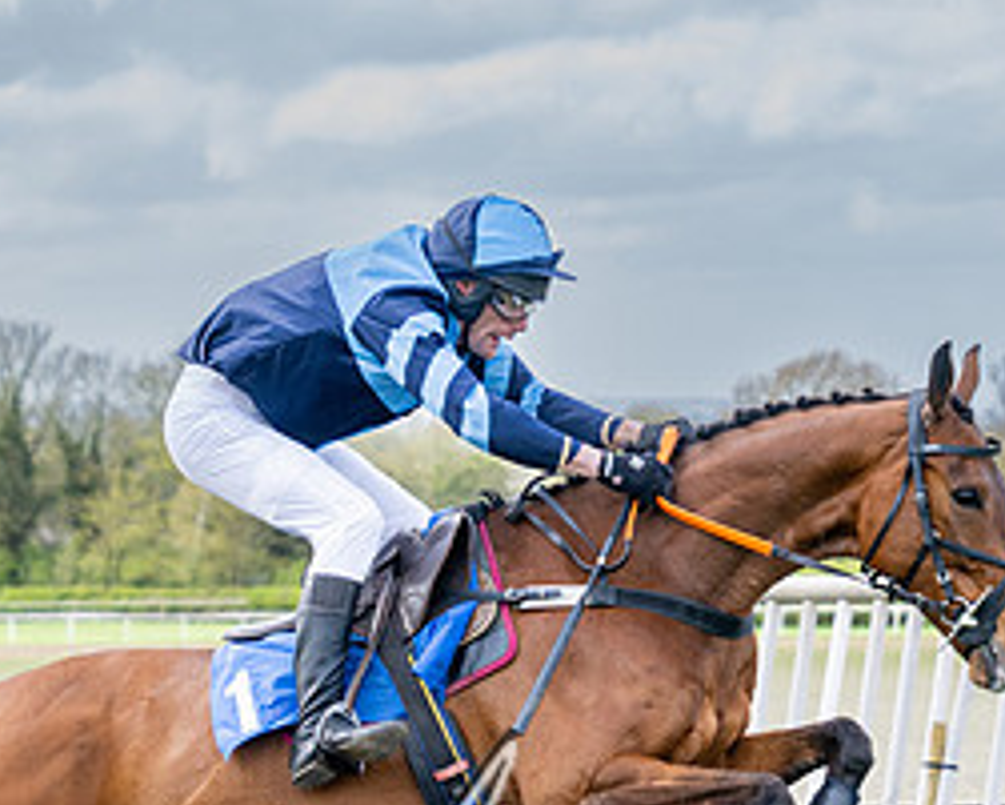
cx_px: 246
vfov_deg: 7.7
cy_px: 569
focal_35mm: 202
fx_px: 6011
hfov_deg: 9.5
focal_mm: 70
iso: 400
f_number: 3.5
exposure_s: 1/1250
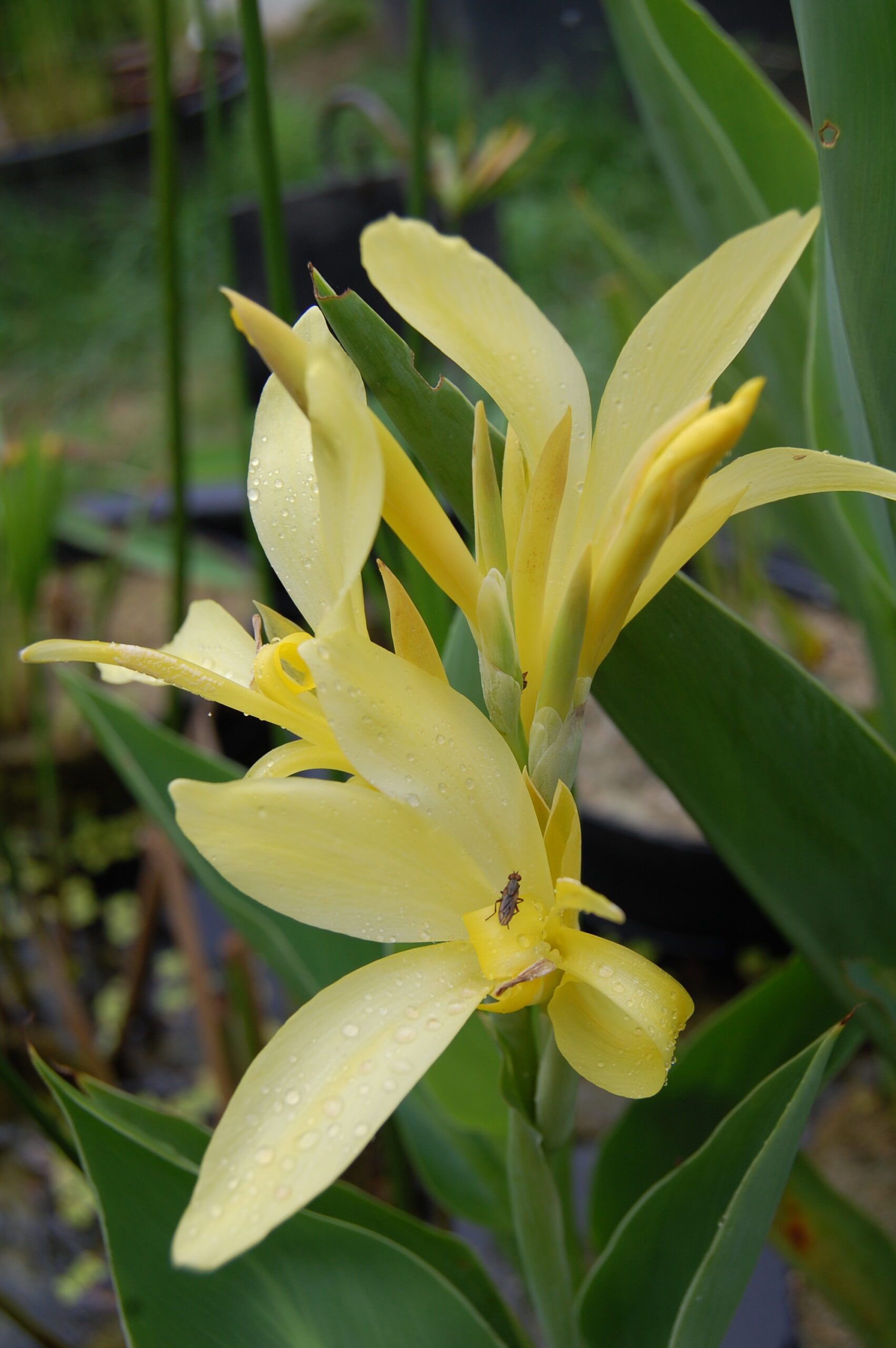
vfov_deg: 46.4
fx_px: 1571
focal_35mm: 42
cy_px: 674
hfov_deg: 31.8
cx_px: 448
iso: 200
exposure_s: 1/160
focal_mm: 28
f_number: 6.3
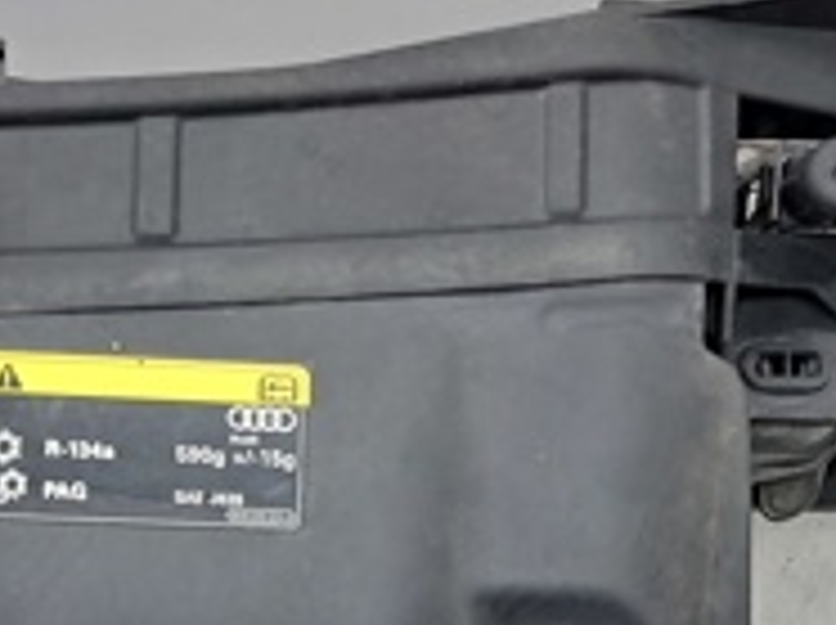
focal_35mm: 93
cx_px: 351
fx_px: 2243
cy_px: 645
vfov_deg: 15.5
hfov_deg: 21.1
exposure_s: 1/50
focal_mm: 4
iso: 125
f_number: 1.8
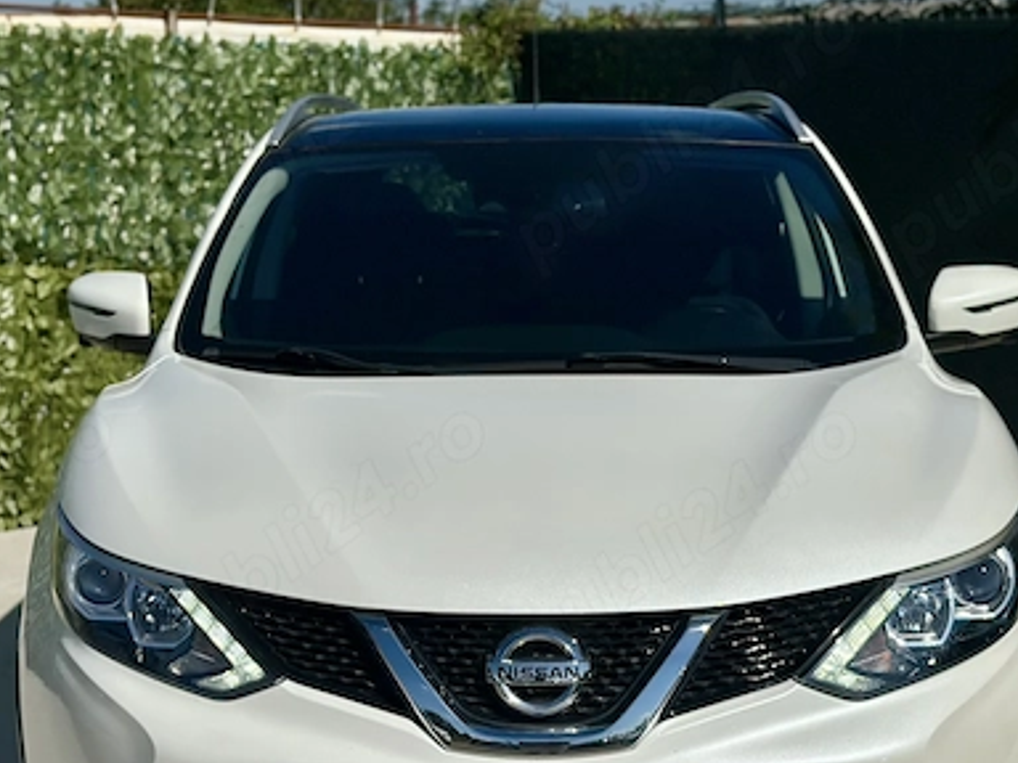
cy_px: 567
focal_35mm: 75
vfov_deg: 19.5
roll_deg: +0.2
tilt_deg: -11.0
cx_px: 498
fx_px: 2206
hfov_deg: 26.0
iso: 64
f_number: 1.78
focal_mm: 6.86
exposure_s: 1/29412
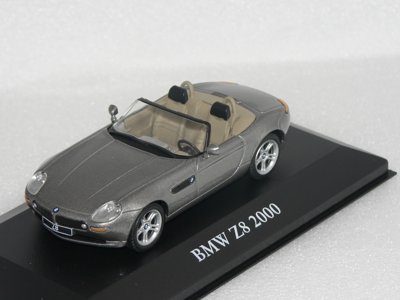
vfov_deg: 8.6
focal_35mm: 173
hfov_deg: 11.4
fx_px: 1999
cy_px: 152
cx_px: 173
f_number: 3.3
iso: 80
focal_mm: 24.6
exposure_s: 1/60
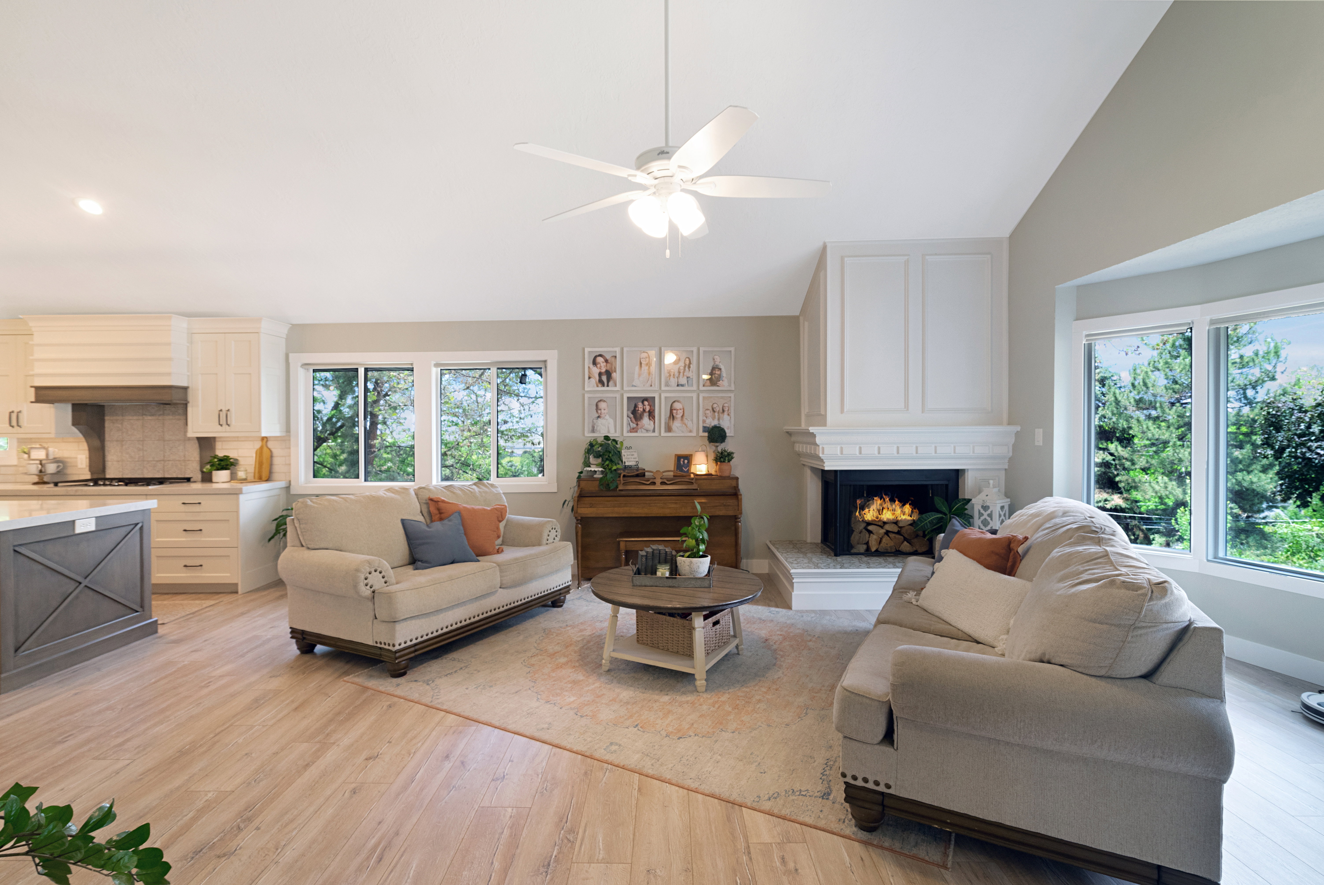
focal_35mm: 16
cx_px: 662
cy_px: 442
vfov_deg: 73.9
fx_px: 589
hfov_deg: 96.7
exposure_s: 1/4
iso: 800
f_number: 9
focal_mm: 16
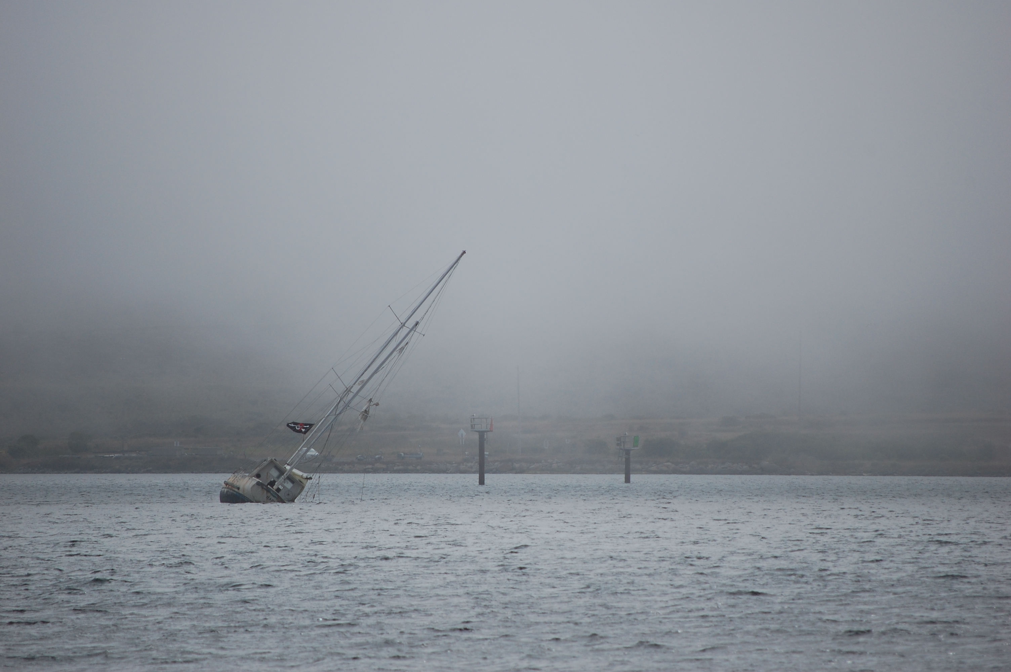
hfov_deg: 6.9
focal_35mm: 300
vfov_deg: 4.6
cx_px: 506
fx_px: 8417
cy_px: 336
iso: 250
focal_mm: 200
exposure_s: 1/2000
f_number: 5.6
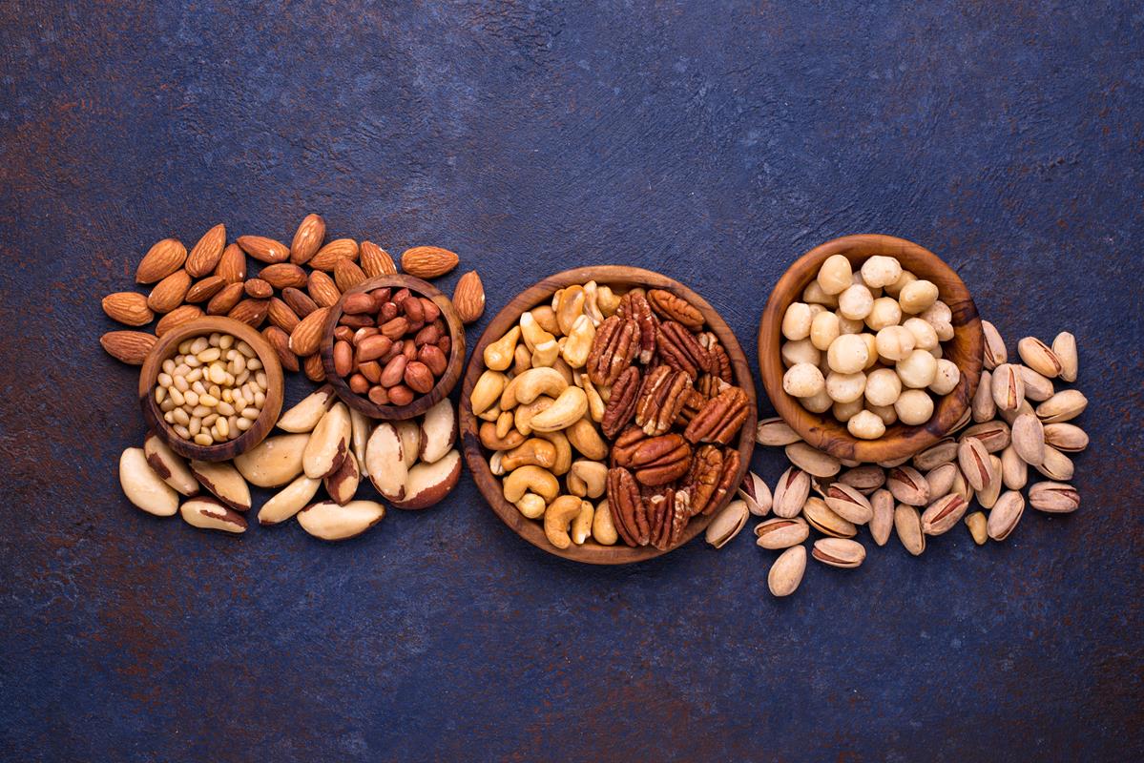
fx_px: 1589
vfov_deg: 27.0
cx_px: 572
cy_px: 382
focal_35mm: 50
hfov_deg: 39.6
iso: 100
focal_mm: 50
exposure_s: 1/80
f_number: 9
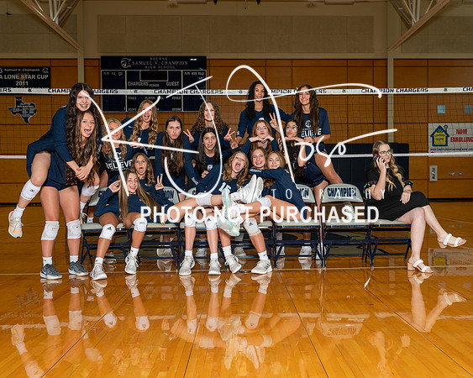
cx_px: 263
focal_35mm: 42
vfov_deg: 35.6
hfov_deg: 43.7
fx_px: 589
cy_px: 199
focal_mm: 35
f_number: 5.6
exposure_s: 1/100
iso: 200
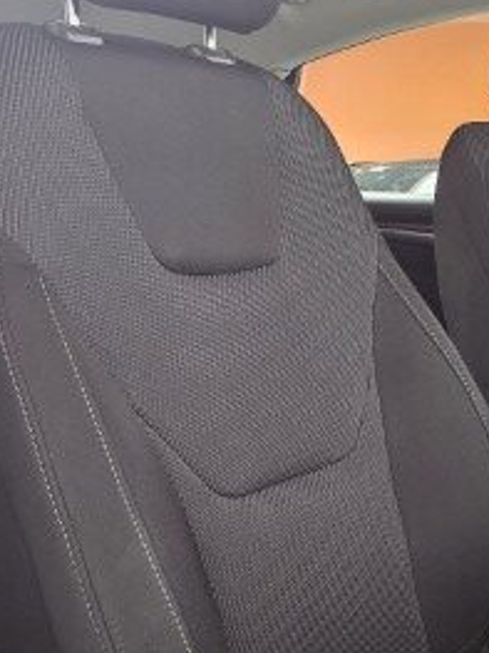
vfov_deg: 33.8
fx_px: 1056
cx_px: 462
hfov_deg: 25.1
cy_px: 479
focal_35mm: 56
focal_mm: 6.3
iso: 640
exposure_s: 1/25
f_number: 1.7
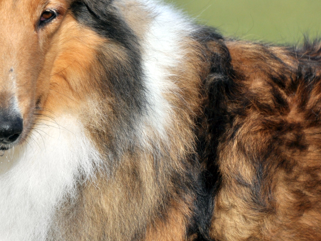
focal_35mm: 593
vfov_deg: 2.5
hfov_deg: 3.3
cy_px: 64
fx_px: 5499
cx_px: 18
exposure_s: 1/1250
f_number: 5.6
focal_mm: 210
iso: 200
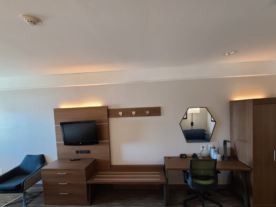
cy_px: 115
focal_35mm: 15
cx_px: 138
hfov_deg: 98.2
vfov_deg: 81.4
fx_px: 120
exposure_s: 1/59
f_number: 2.2
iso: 250
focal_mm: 2.2
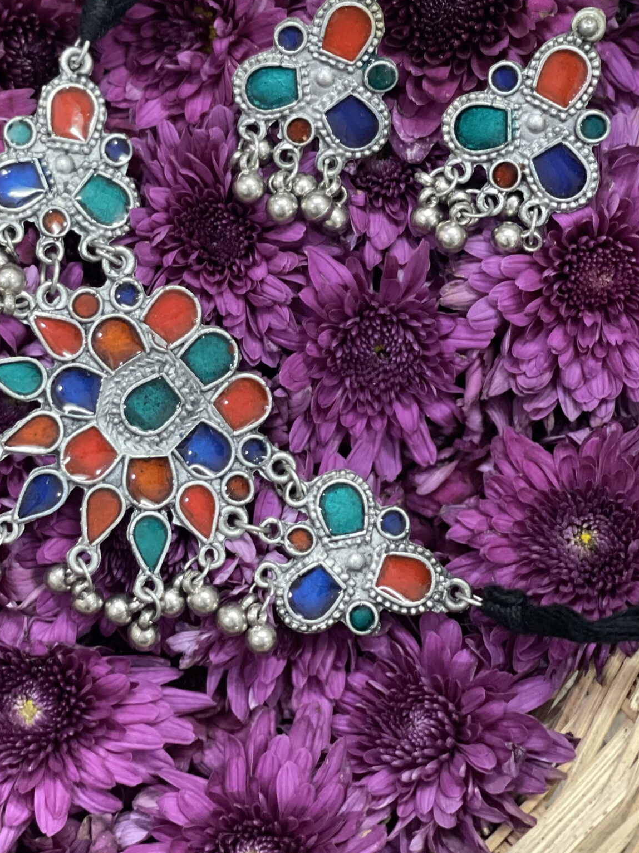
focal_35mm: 107
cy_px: 237
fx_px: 2634
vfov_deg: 18.3
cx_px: 218
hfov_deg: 13.8
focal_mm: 7.5
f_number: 2.2
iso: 500
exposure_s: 1/14
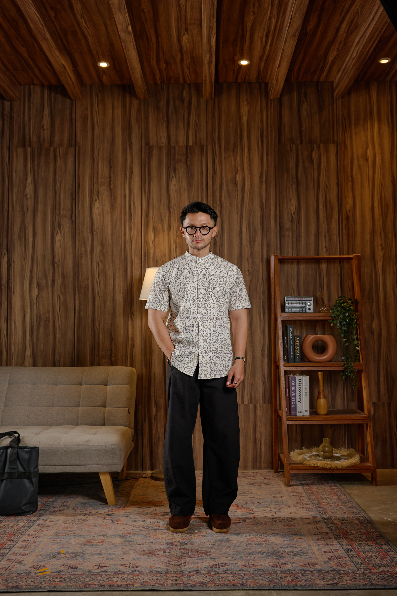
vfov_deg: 53.1
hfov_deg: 36.9
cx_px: 198
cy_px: 298
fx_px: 595
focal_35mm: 36
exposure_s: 1/160
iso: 250
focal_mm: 36
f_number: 4
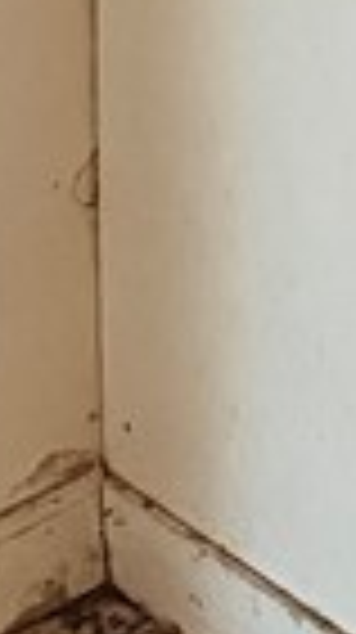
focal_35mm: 190
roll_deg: +0.5
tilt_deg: -4.0
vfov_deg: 9.6
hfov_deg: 5.8
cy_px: -1070
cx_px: 1230
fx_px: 3198
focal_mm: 6.76
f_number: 1.78
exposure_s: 1/52
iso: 800
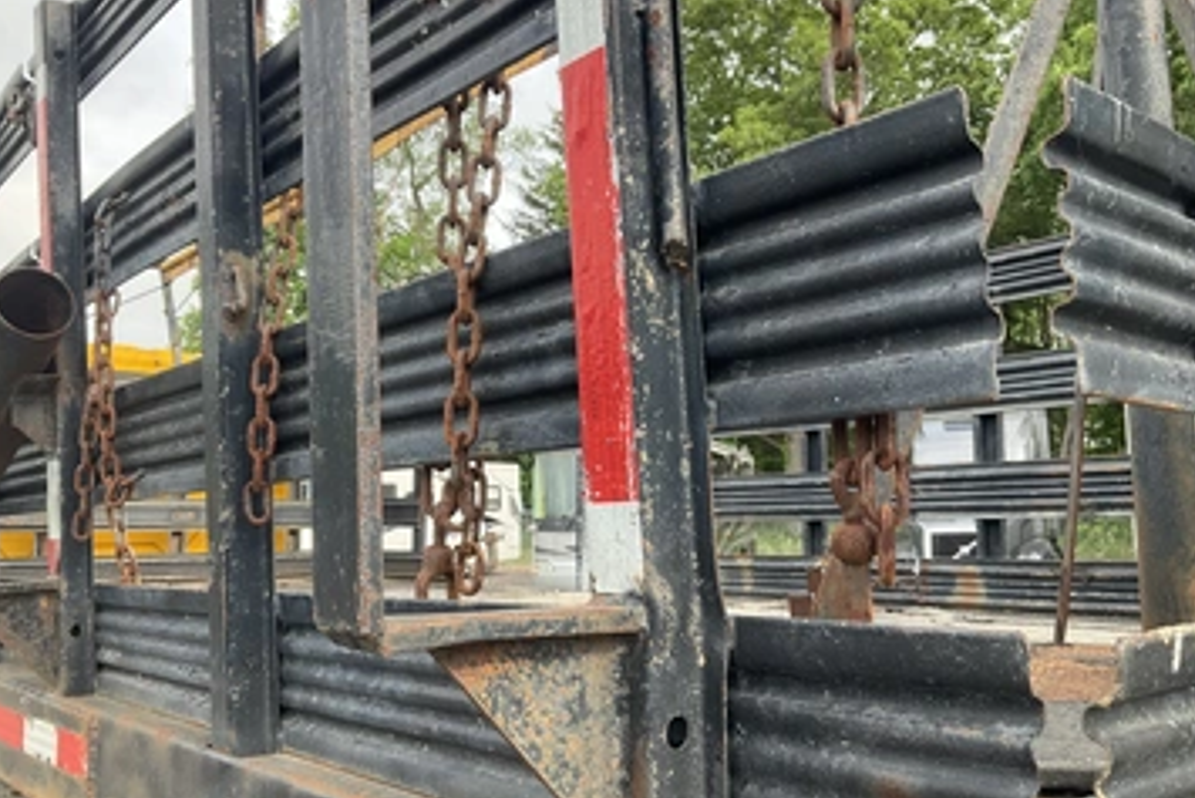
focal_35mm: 34
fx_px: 1129
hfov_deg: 55.8
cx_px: 572
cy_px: 391
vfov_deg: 38.9
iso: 25
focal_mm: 3
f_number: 1.8
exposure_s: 1/346
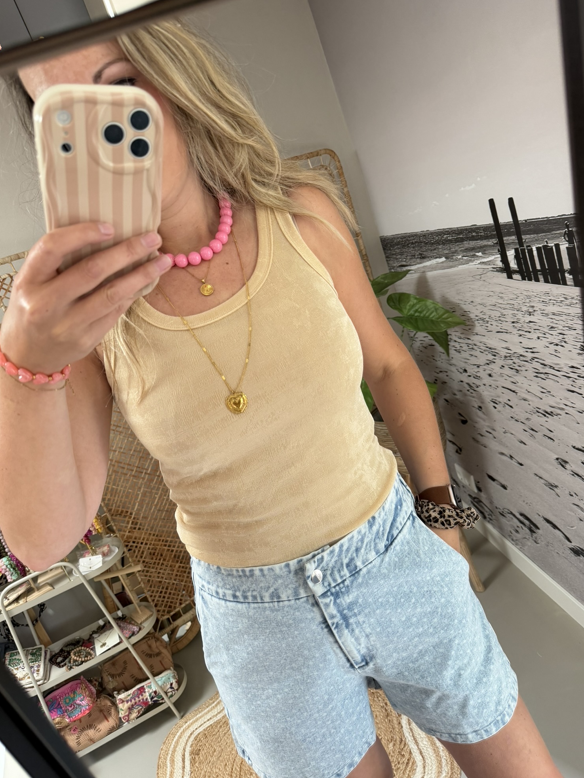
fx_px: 562
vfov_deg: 69.4
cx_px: 291
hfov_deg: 54.9
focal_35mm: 25
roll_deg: +16.8
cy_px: 390
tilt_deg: -36.2
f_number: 1.78
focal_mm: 6.76
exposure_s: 1/62
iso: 200
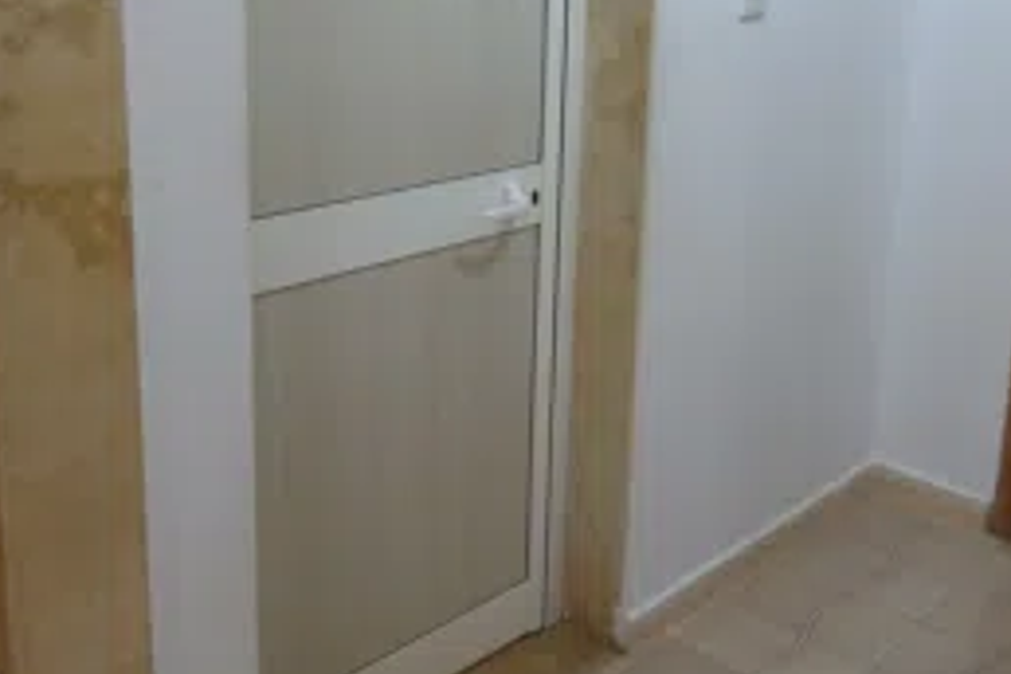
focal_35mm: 42
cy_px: 168
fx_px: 1179
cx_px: 564
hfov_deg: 46.3
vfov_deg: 31.3
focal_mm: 3.98
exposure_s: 1/50
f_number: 1.8
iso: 200
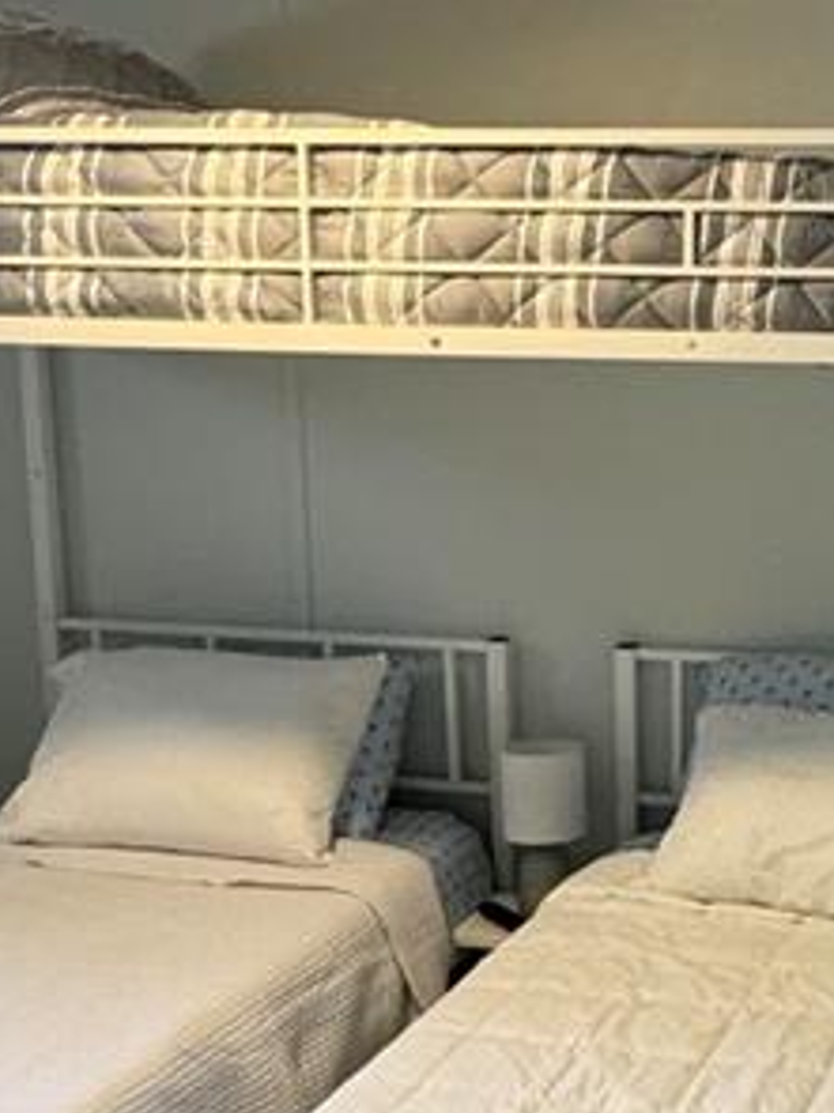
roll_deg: -0.8
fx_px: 1832
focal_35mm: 57
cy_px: 630
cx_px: 879
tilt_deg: -12.3
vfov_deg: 33.7
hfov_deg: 24.2
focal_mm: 2.22
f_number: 2.2
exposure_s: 1/60
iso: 320
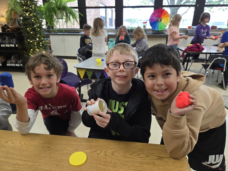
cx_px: 114
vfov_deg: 58.9
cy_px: 86
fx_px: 151
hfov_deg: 73.9
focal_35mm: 23
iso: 64
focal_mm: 5.4
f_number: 1.8
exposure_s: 1/60
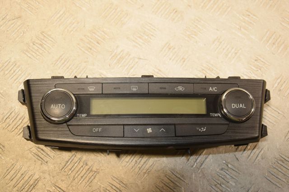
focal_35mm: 52
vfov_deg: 25.7
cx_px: 144
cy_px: 96
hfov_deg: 37.9
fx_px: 421
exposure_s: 1/200
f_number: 6.3
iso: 800
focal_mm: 35
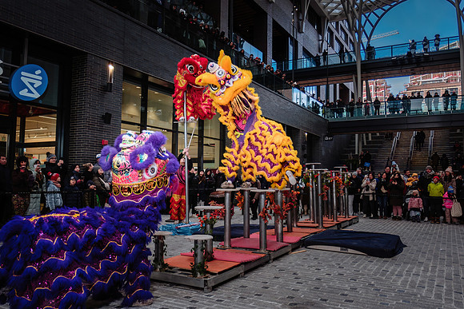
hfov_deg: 62.6
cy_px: 154
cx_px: 232
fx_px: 381
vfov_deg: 44.2
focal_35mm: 30
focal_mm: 19.4
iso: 160
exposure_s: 1/250
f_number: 2.8
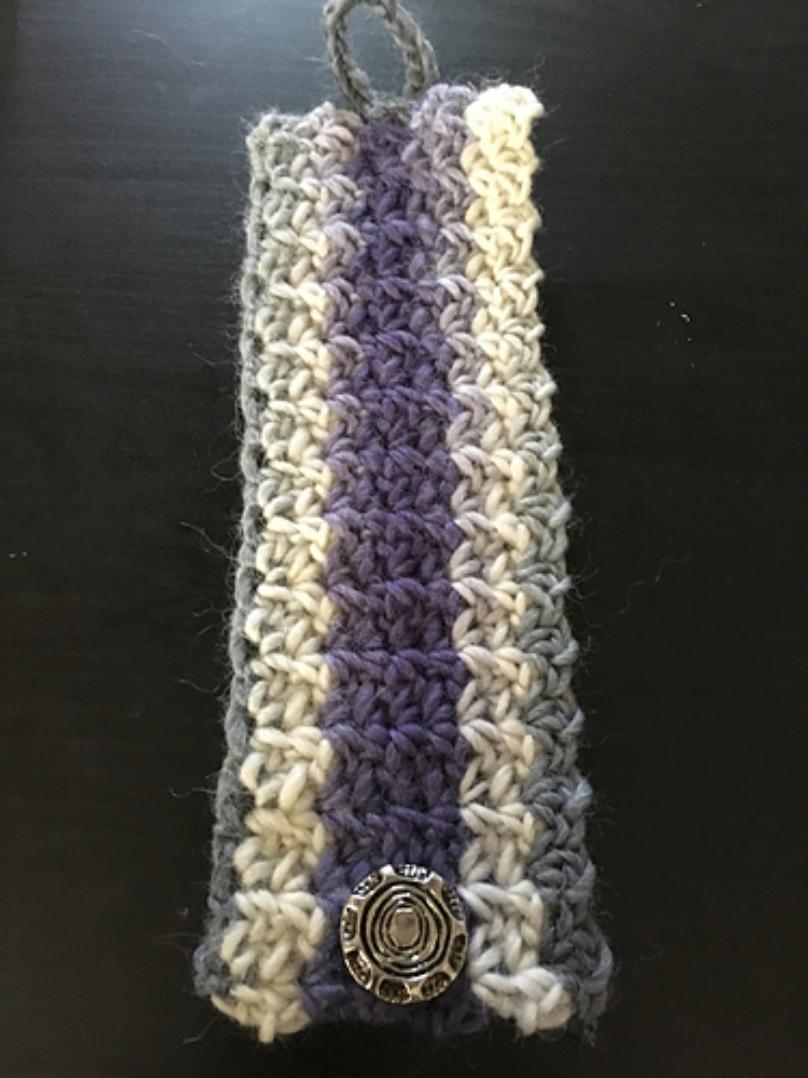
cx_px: 404
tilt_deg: -67.8
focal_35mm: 29
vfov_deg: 61.7
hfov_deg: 48.2
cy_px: 539
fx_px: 903
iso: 640
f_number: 2.2
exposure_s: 1/15
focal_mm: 4.15
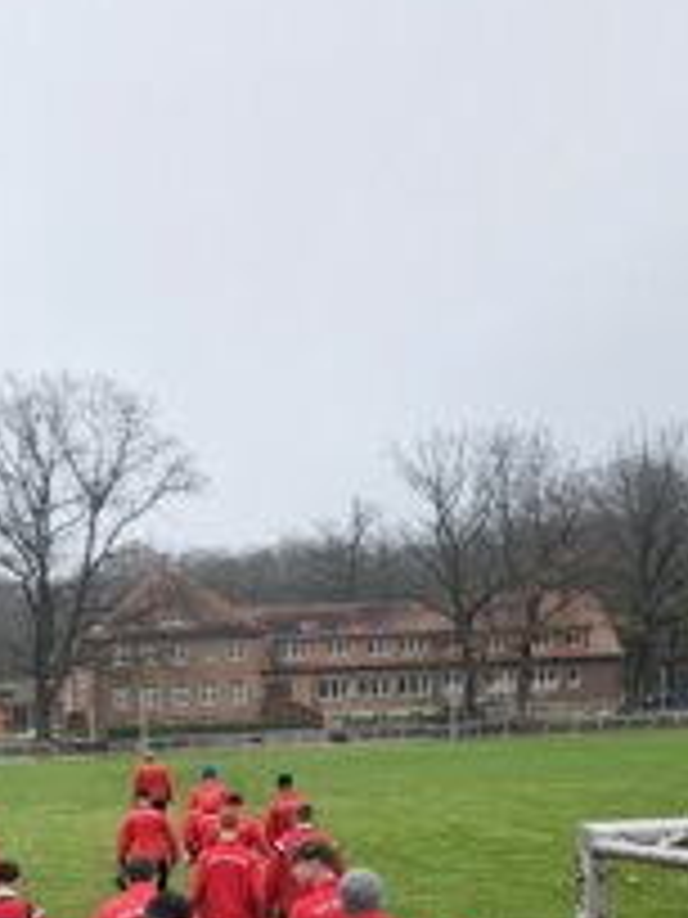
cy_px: 837
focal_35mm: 45
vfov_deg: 38.9
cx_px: 144
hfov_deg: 31.4
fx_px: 1193
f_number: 1.8
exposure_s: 1/197
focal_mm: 5.4
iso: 50
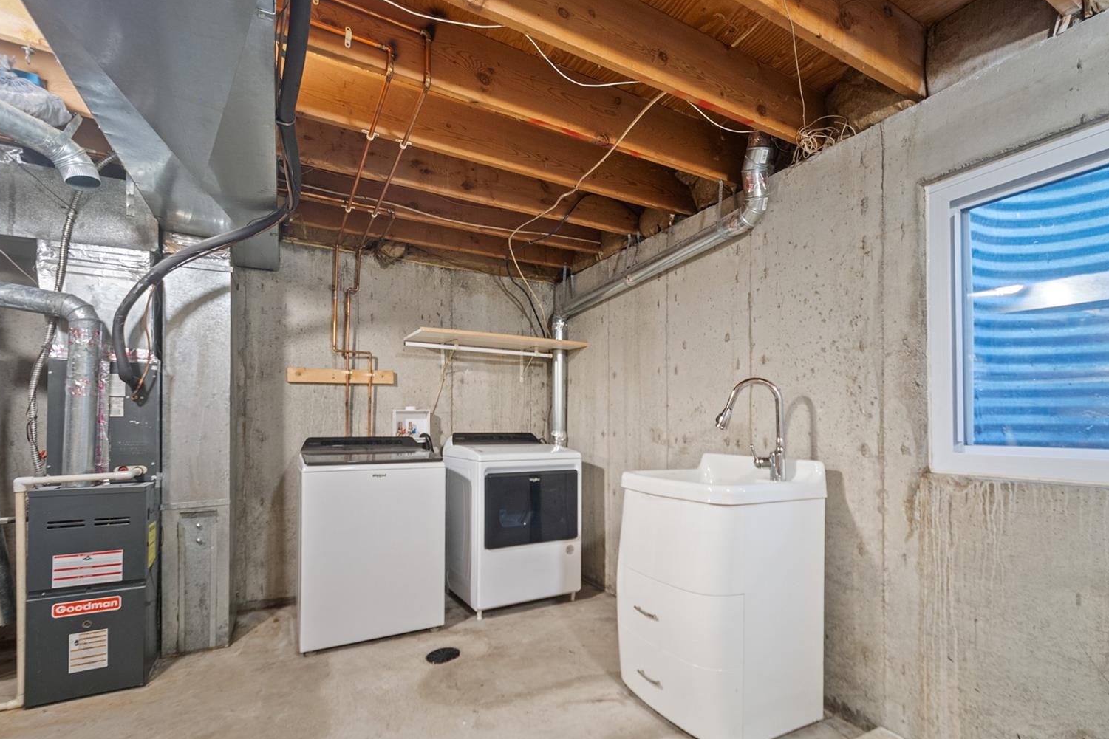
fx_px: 493
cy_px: 379
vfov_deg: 73.7
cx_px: 580
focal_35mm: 16
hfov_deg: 96.7
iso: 200
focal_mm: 10
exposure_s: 2.5
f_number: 3.5
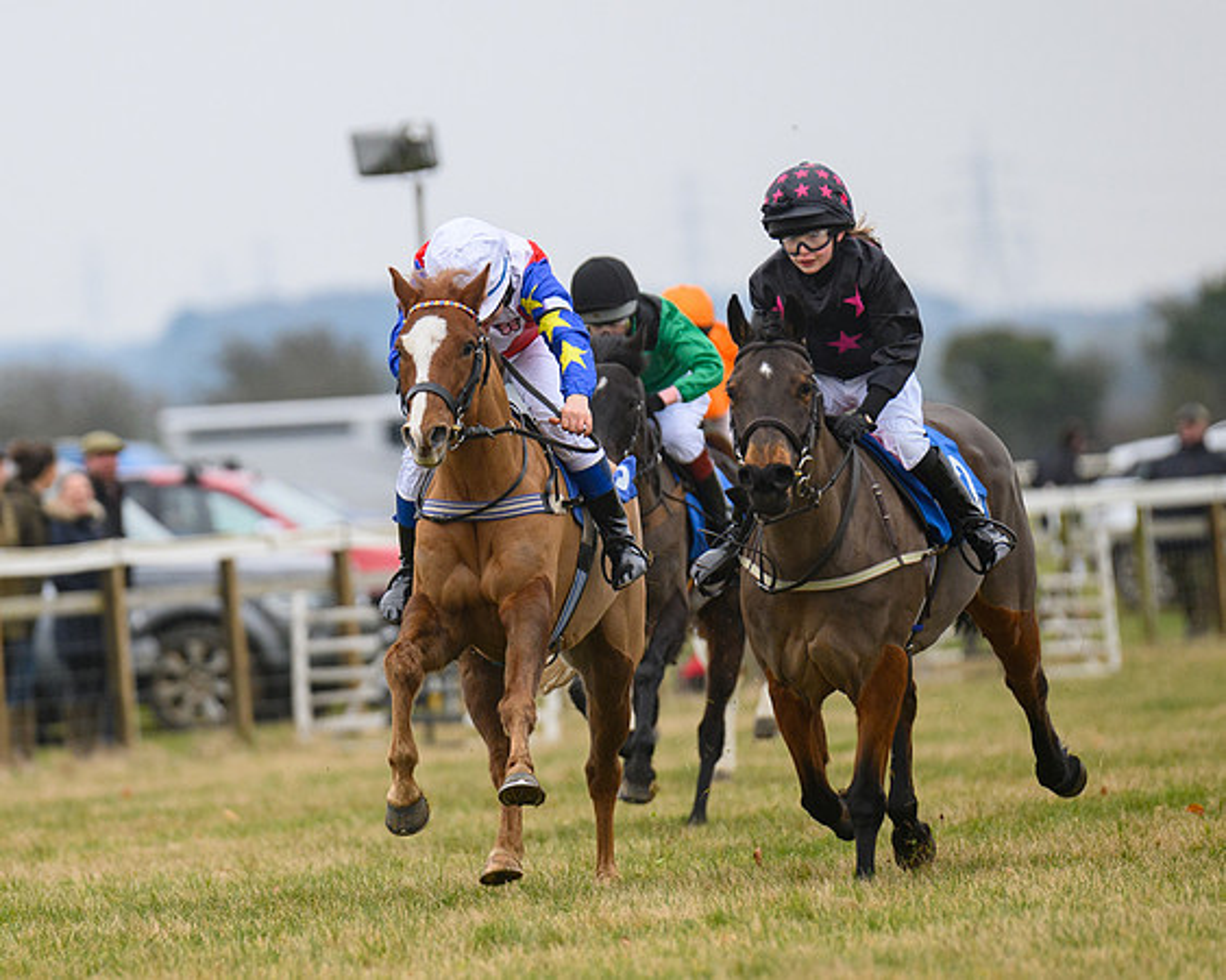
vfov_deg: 3.7
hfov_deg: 4.7
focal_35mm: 415
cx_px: 295
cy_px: 481
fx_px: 15044
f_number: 4
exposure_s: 1/800
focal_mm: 240
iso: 800
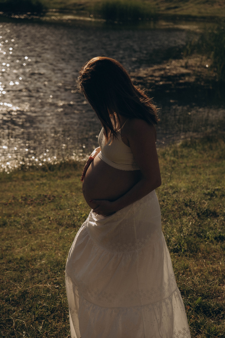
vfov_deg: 28.8
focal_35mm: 70
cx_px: 112
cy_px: 169
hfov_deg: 19.5
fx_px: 656
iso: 320
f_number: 5.6
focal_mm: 70
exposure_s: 1/800
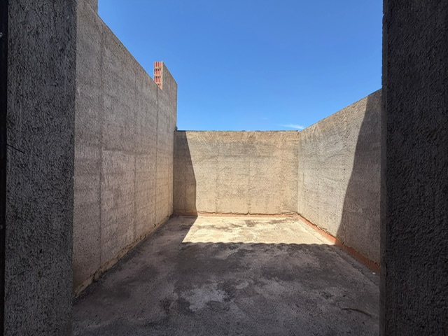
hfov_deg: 102.1
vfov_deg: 85.7
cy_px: 168
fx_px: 181
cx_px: 224
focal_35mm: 14
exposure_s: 1/770
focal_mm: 2.22
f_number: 2.2
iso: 32
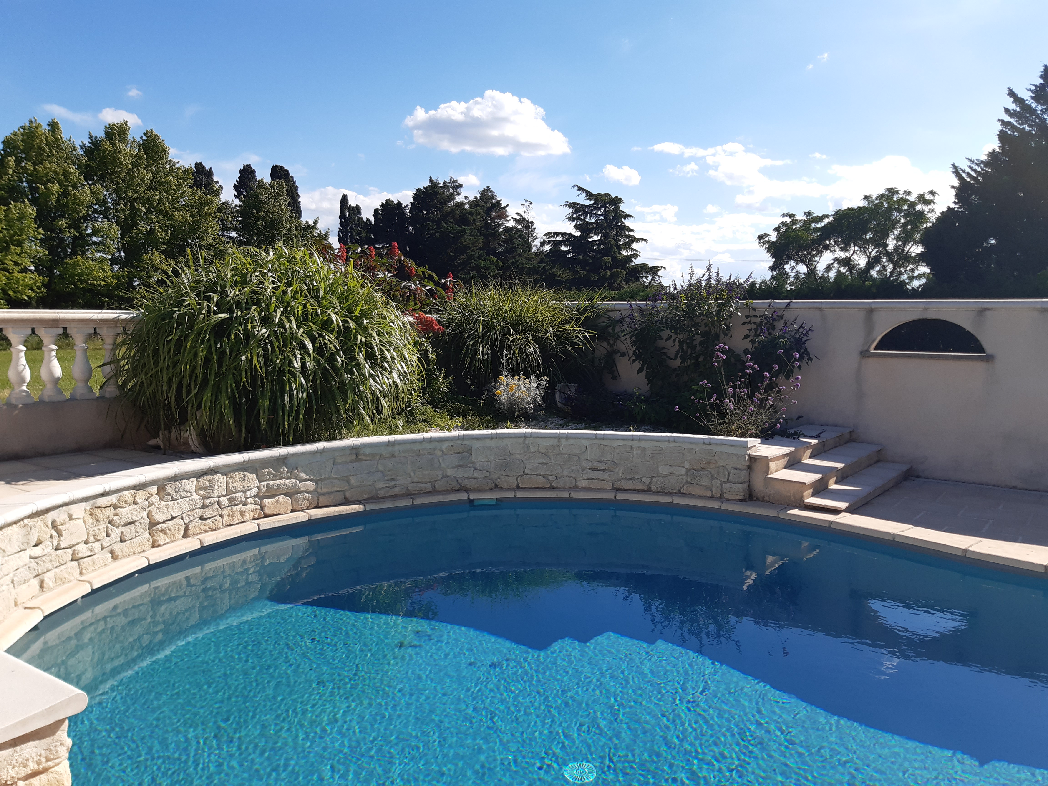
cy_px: 393
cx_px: 524
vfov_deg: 53.1
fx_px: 787
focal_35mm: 26
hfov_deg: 67.3
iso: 40
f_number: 1.7
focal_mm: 3.92
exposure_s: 1/1767
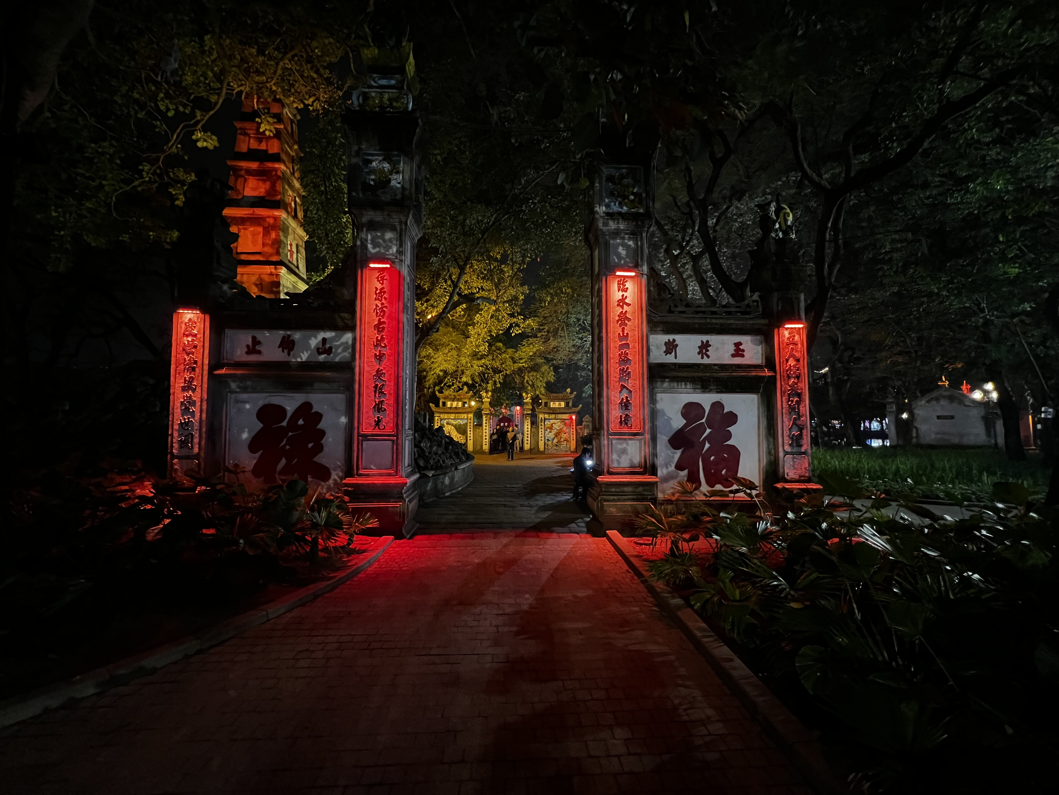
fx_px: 398
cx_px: 530
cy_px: 398
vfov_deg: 89.9
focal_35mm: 13
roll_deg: +0.6
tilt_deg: +3.9
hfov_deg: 106.2
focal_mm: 1.57
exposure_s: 1/34
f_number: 1.8
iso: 800
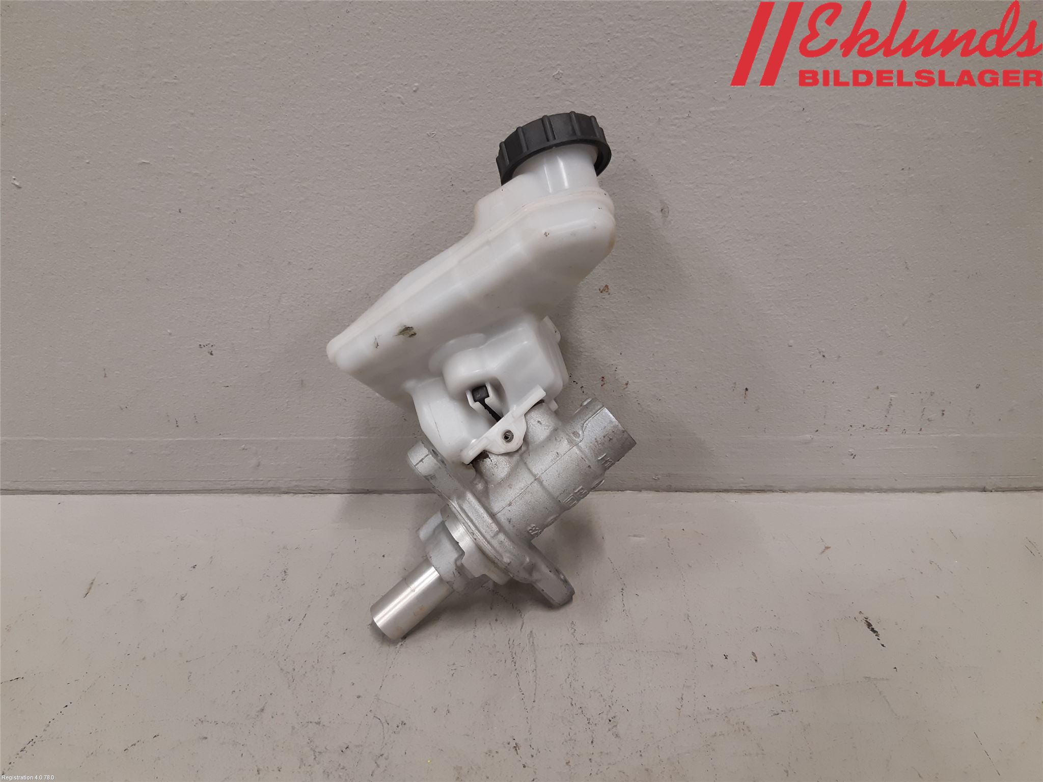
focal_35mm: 26
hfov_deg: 67.3
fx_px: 783
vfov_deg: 53.1
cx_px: 522
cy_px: 391
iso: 125
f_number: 1.7
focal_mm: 3.93
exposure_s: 1/50
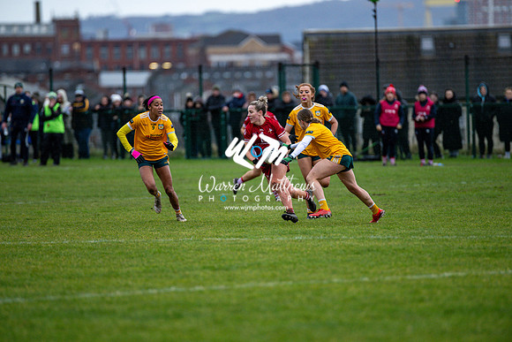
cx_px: 256
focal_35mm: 300
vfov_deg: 4.6
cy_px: 171
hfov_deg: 6.9
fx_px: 4267
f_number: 2.8
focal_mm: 300
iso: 1400
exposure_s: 1/640
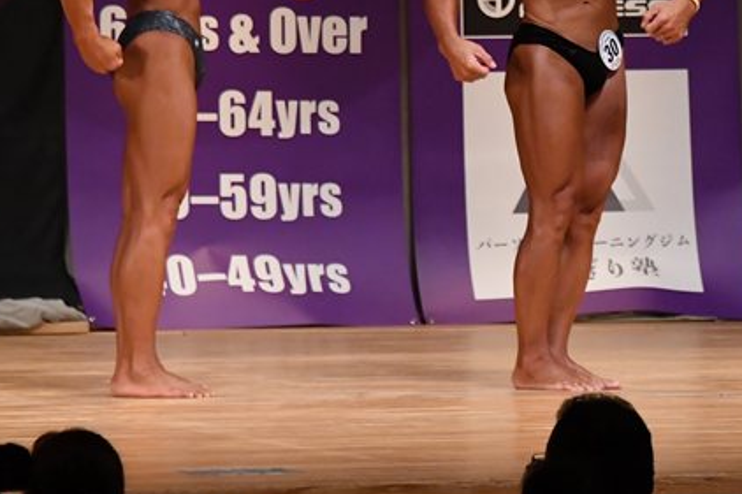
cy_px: 98
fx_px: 10219
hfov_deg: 4.2
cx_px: 569
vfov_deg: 2.8
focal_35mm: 496
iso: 4500
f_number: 5.6
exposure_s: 1/400
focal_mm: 180
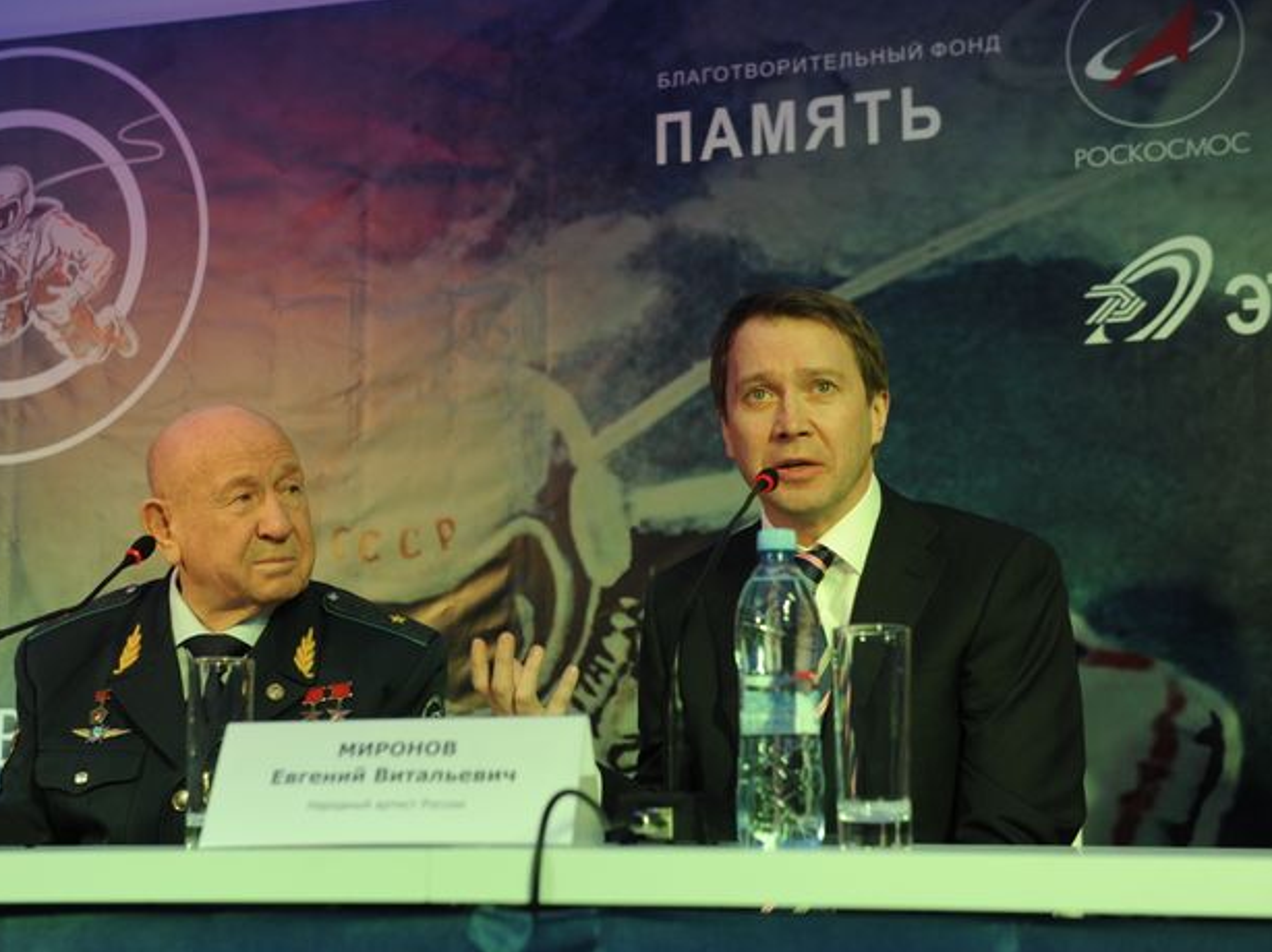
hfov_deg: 33.7
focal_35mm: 57
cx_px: 553
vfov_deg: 25.6
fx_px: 2094
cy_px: 478
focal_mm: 52
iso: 640
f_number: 4
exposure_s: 1/400
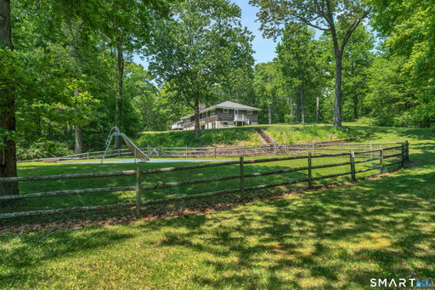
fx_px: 302
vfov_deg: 51.3
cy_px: 145
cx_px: 218
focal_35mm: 25
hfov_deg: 71.5
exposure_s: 1/100
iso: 400
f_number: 8
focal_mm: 25
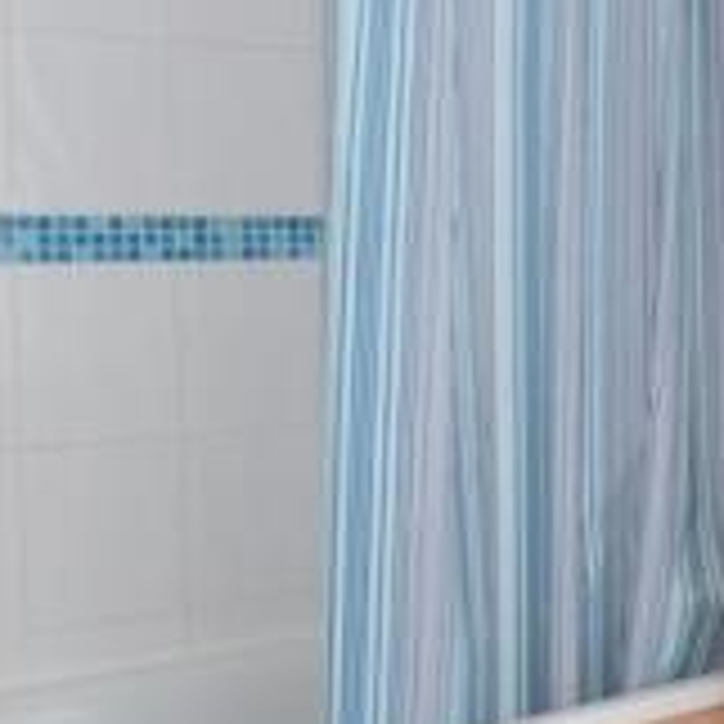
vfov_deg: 32.8
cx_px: 1142
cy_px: 398
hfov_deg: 24.1
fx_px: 1230
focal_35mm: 52
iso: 400
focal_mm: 10
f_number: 5.6
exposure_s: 1/13
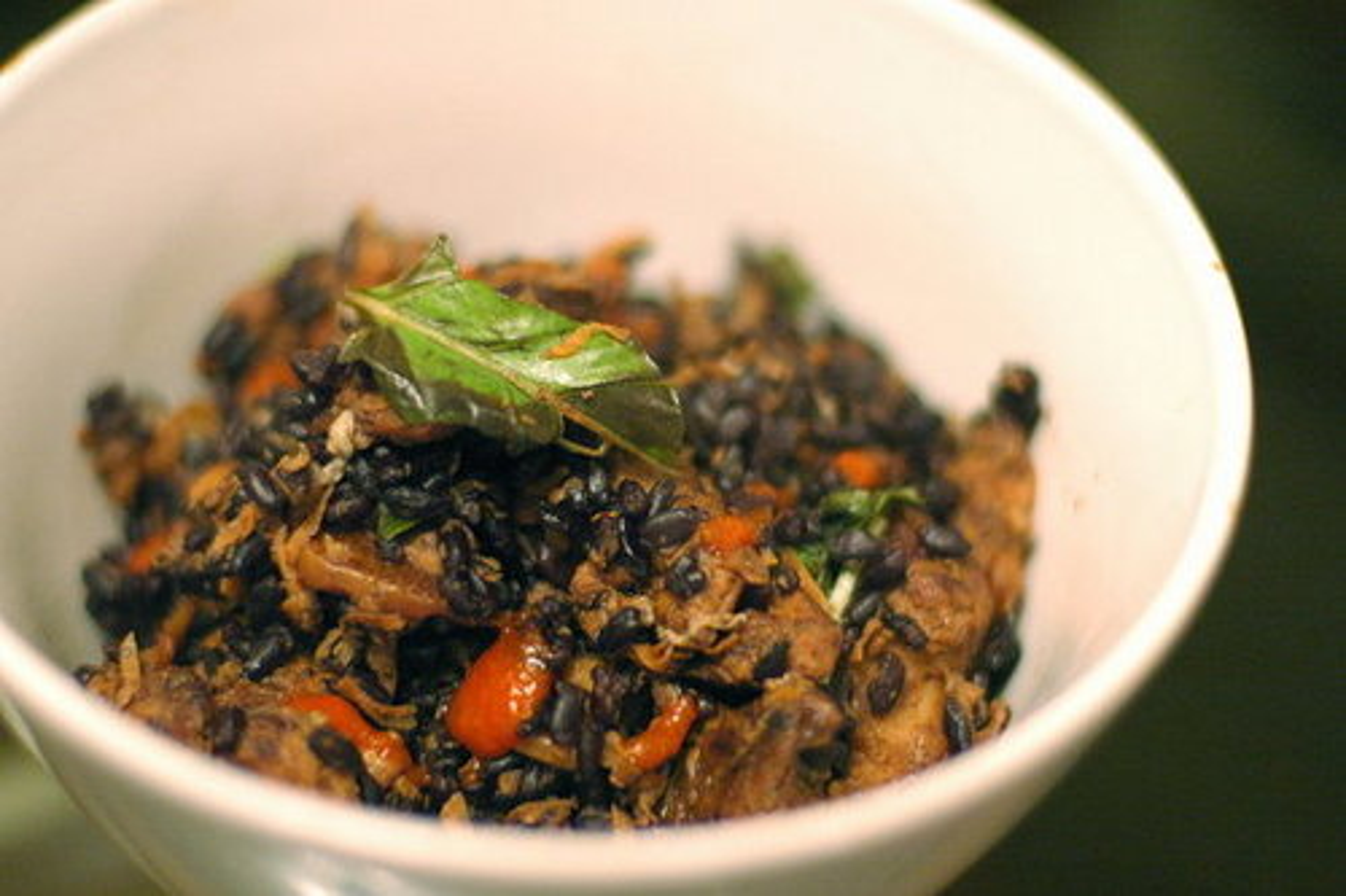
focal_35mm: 75
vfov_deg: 18.2
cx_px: 673
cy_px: 448
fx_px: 2803
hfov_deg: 27.0
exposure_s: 1/200
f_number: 1.4
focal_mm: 50
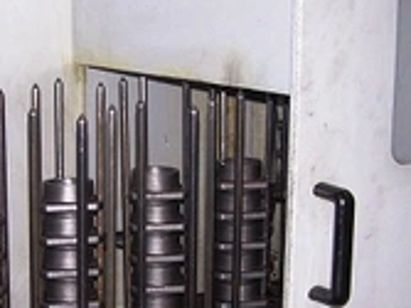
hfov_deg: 21.4
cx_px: 118
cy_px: 187
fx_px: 1080
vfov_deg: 16.2
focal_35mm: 91
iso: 140
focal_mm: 6.3
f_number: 2.8
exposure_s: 1/60
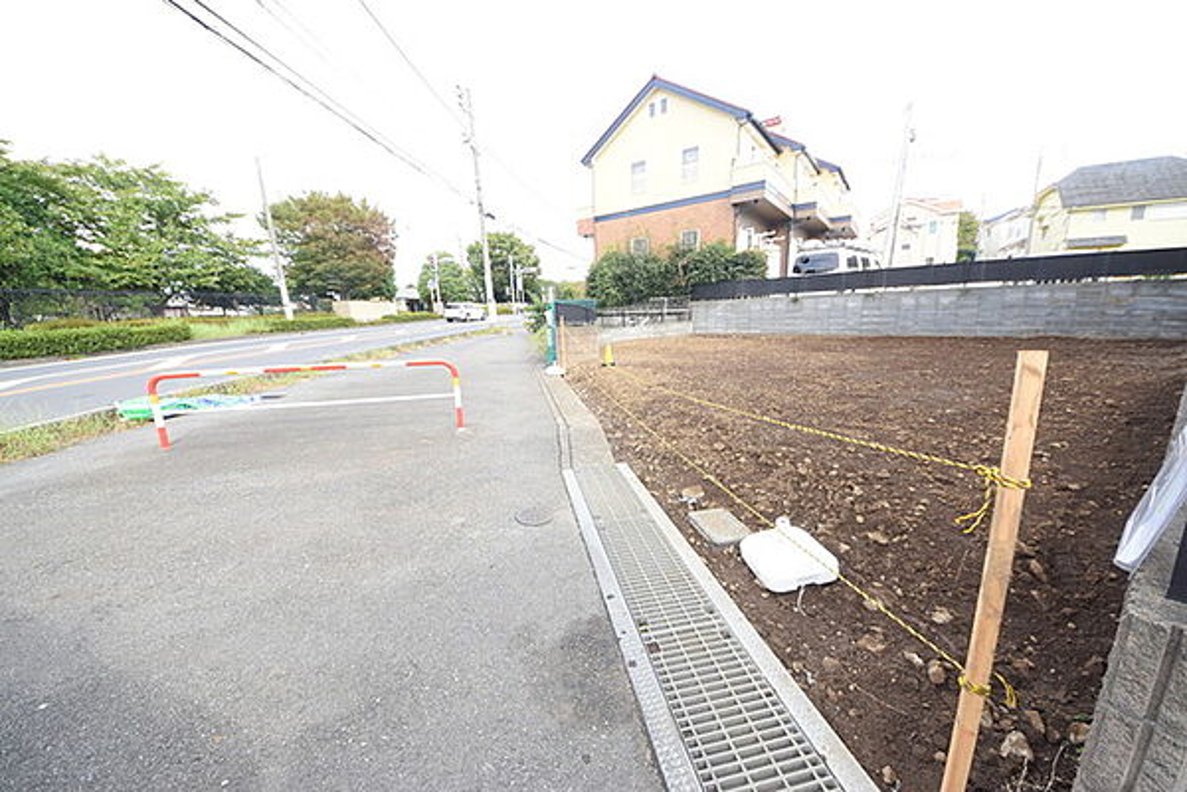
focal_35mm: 12
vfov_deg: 90.0
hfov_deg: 112.6
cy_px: 396
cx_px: 594
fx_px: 396
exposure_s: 1/200
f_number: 7.1
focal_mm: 8
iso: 400
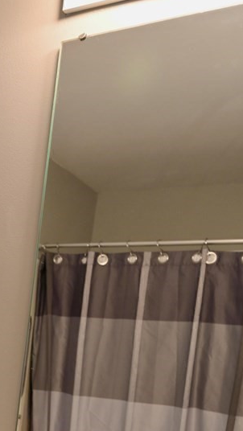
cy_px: 458
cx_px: -49
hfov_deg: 20.8
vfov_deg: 34.1
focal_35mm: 54
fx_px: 618
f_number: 4
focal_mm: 18
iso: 400
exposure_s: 1/20
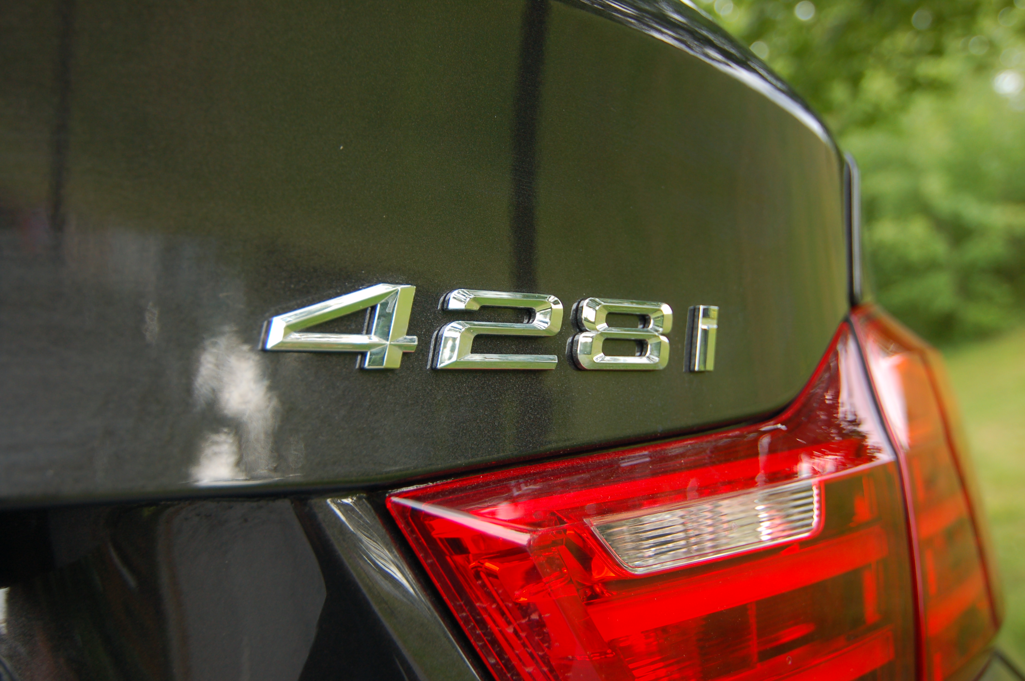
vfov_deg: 36.8
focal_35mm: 36
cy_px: 340
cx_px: 512
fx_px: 1024
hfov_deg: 53.2
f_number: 4
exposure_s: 1/125
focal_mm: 24
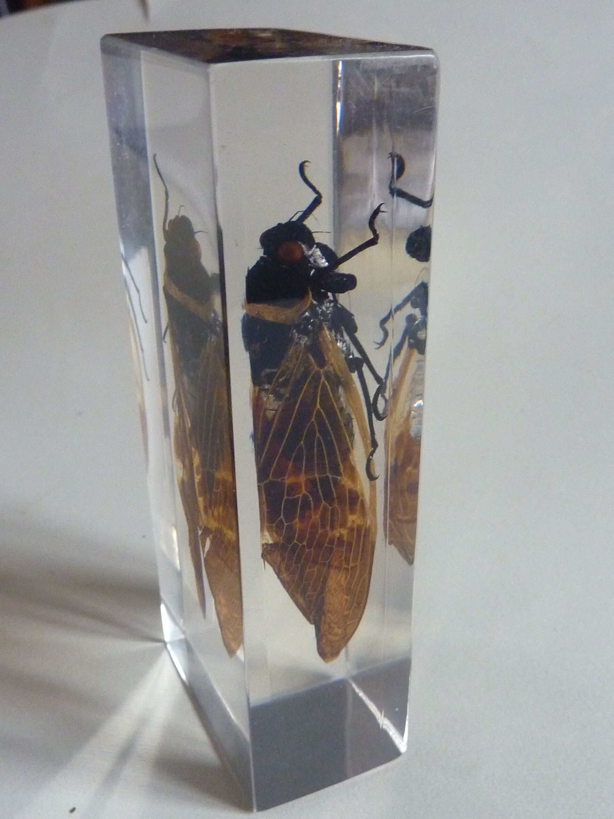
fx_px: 851
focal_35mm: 36
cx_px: 307
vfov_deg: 51.4
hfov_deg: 39.7
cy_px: 410
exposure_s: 1/13
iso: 400
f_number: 3.3
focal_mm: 4.1
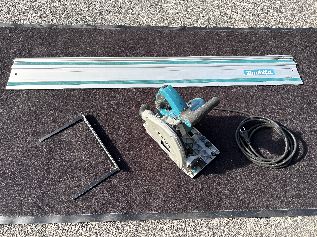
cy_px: 118
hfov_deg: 67.3
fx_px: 238
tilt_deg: -60.6
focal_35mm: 26
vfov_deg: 53.1
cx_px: 158
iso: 64
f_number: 1.6
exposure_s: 1/1217
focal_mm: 5.96
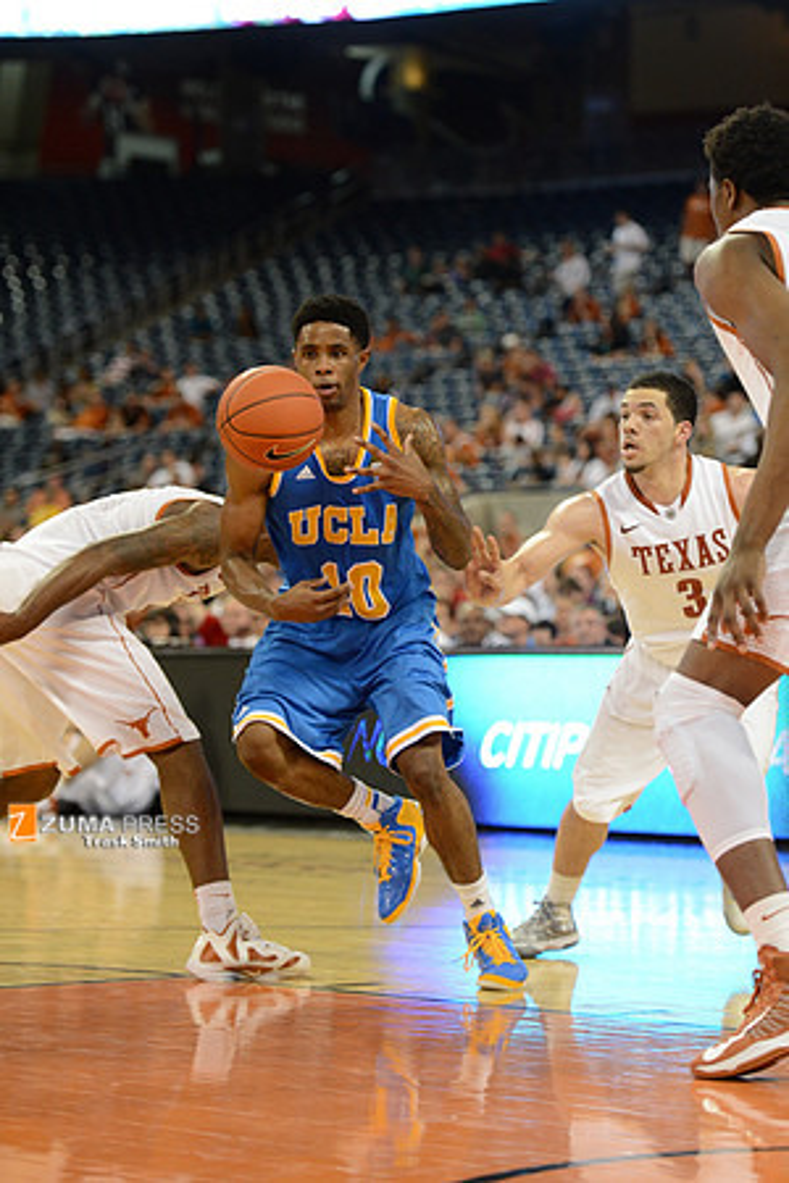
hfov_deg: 14.0
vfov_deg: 20.8
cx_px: 394
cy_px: 592
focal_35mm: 98
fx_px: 3221
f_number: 2.8
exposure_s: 1/1250
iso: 3200
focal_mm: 98
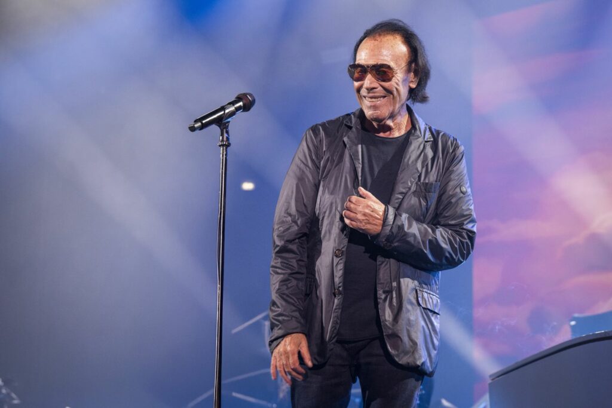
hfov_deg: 21.5
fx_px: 1615
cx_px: 306
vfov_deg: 14.4
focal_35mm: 95
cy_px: 204
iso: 2500
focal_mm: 95
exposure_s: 1/250
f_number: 6.3
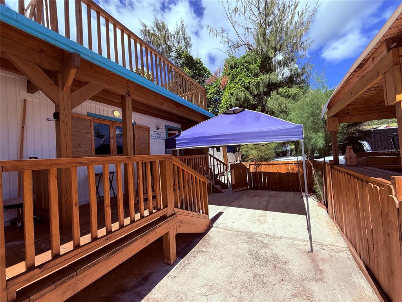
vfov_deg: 85.7
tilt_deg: +3.0
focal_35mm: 14
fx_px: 163
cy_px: 151
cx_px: 201
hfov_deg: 102.1
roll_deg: +3.4
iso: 64
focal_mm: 2.22
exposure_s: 1/928
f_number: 2.2
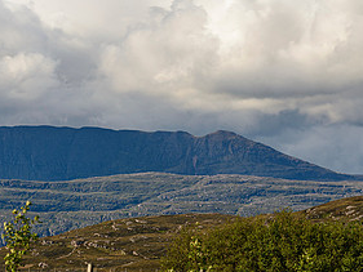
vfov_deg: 10.7
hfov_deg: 14.0
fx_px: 1458
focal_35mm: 139
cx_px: -3
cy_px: 177
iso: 100
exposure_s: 1/160
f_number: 7.1
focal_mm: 70
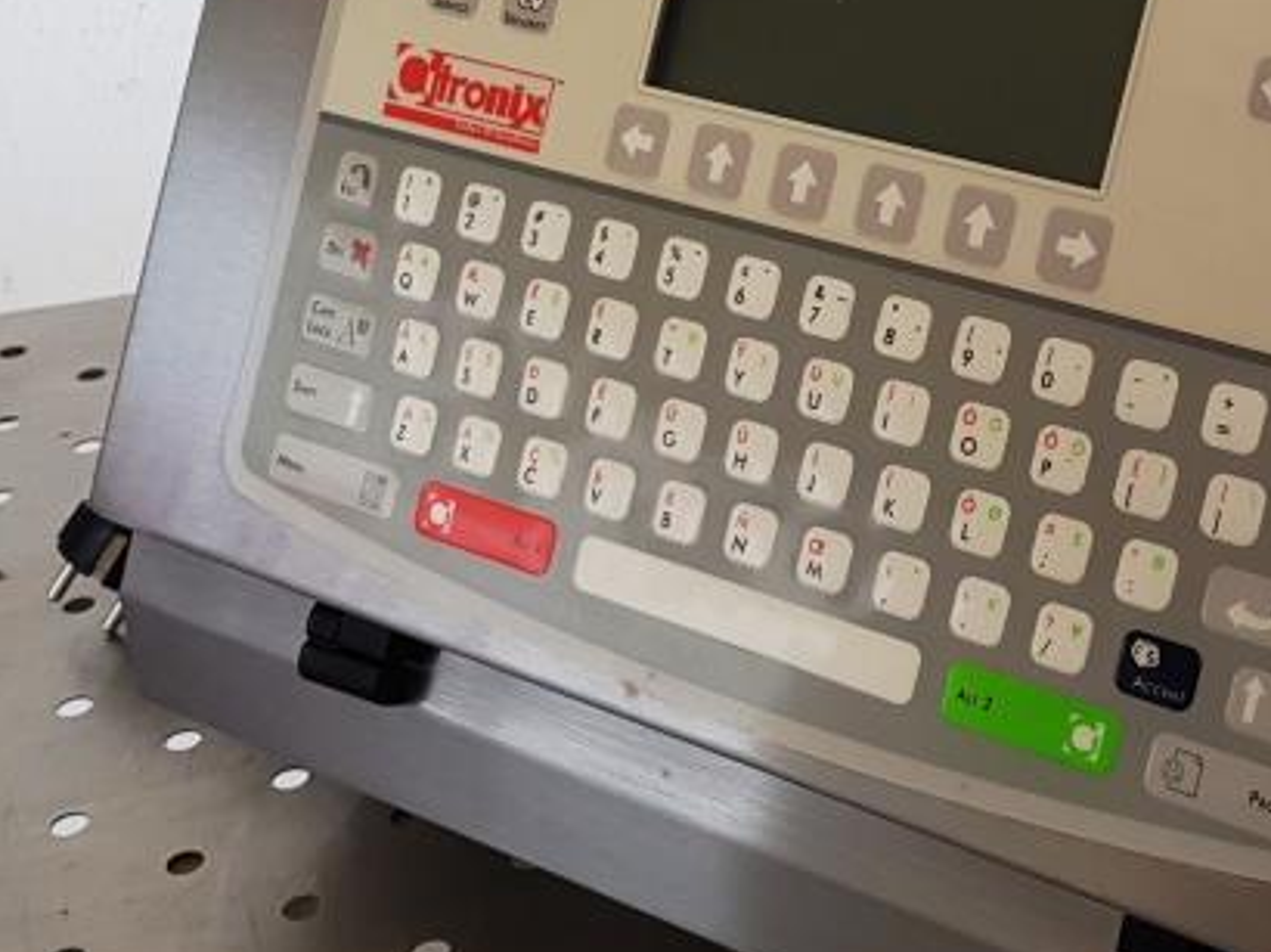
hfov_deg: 28.7
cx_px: 1135
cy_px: 350
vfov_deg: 22.5
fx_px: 2385
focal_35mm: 65
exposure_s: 1/50
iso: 80
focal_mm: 4.2
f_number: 1.7
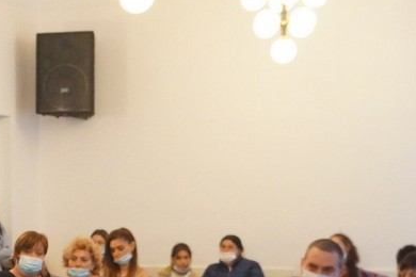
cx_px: -50
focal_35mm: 100
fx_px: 1155
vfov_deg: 13.2
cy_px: 364
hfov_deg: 19.5
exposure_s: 1/100
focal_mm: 20
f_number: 3.5
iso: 3200
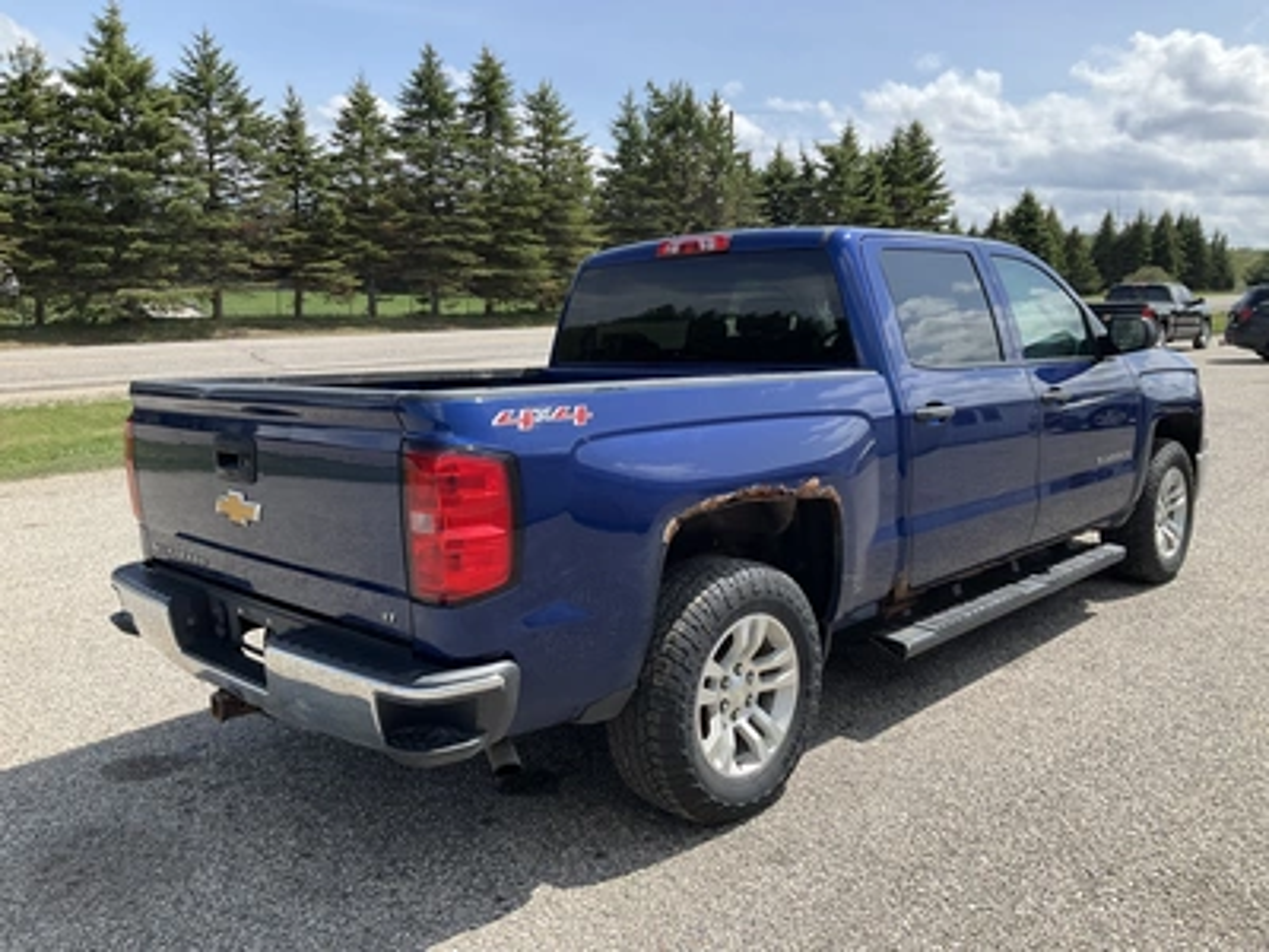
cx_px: 634
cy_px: 476
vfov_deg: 48.2
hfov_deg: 61.7
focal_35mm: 29
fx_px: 1063
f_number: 1.8
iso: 25
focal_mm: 3
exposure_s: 1/1195
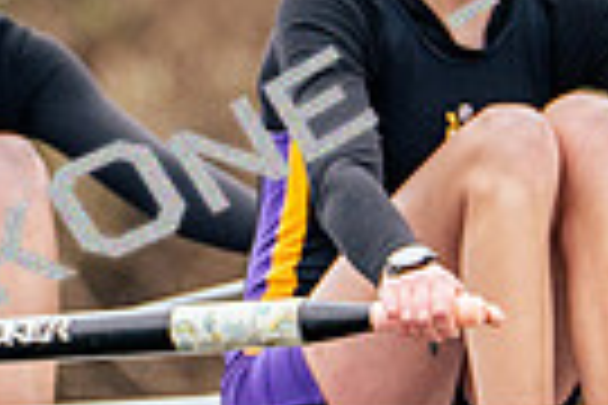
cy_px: 34
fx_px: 43401
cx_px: 243
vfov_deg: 0.5
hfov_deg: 0.8
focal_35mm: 2570
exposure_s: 1/2000
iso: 3200
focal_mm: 600
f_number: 6.3
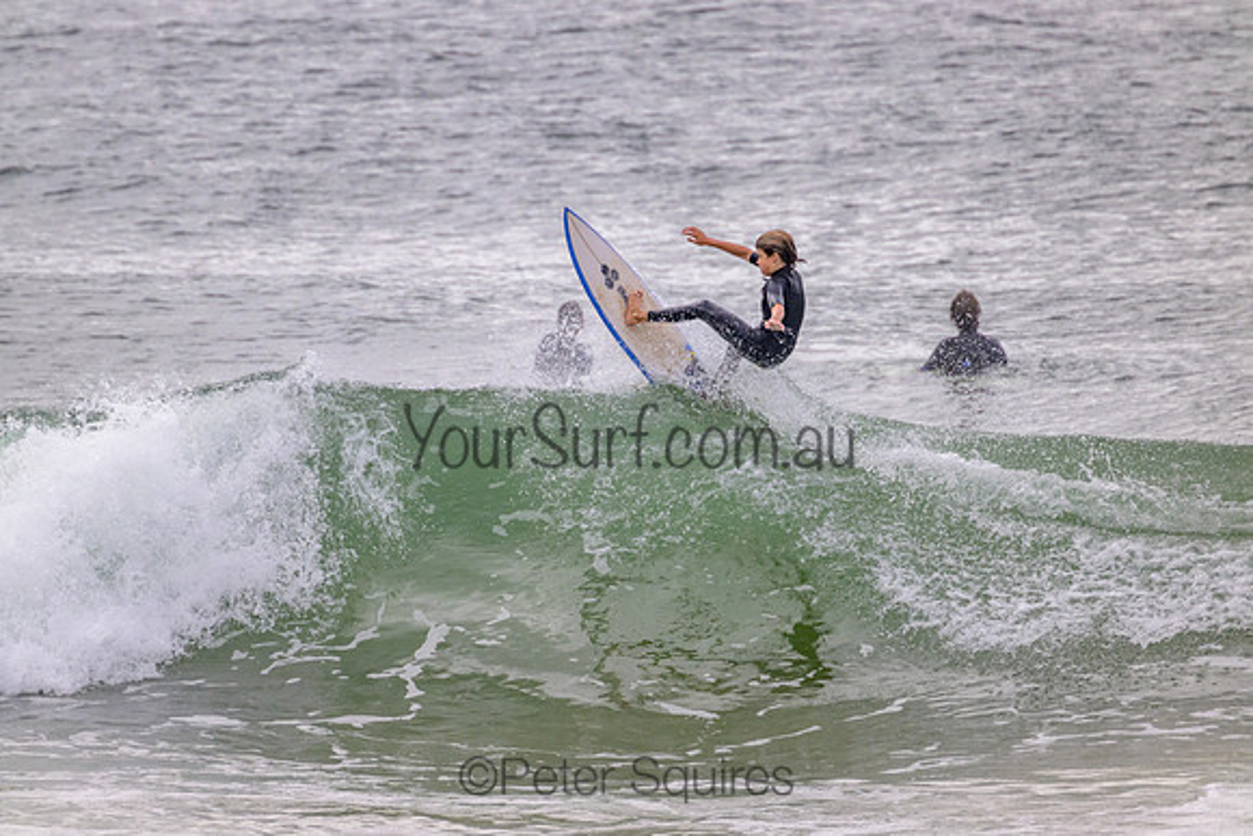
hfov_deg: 2.6
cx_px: 626
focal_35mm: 800
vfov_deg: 1.7
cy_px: 418
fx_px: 27850
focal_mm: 800
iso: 1600
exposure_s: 1/2000
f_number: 11
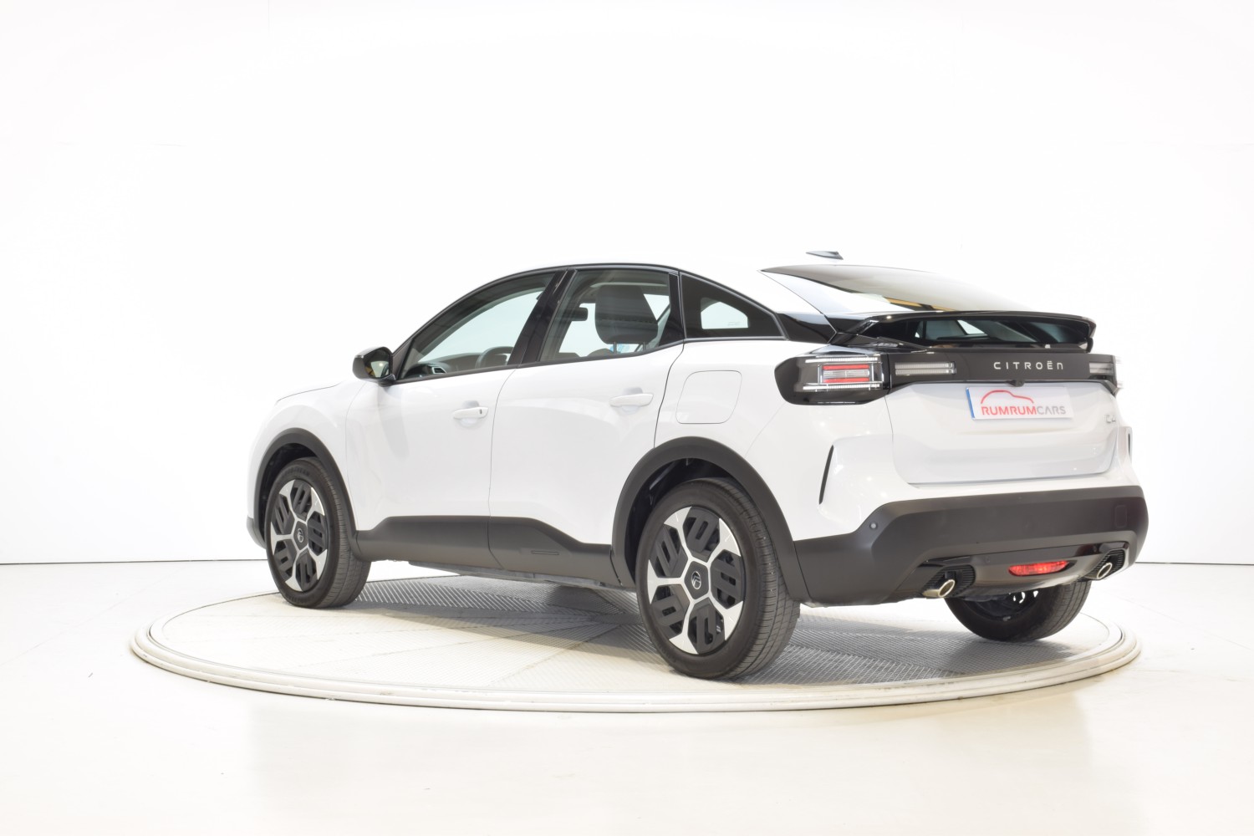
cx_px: 627
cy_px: 418
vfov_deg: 25.1
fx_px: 1881
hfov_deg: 36.9
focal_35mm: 54
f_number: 22
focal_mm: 36
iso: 100
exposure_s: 2
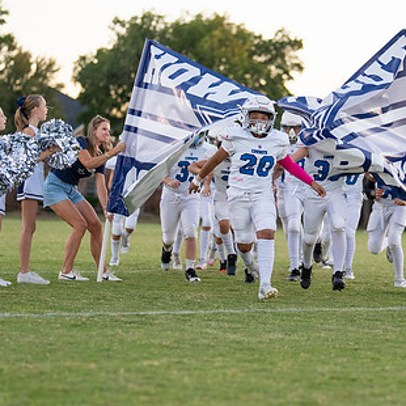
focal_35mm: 120
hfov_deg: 14.5
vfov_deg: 14.5
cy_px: 153
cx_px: 275
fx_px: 1592
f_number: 1.2
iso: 500
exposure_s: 1/2000
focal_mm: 50
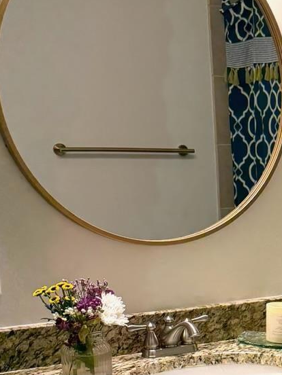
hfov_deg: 15.5
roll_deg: -0.6
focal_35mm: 89
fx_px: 967
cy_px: 356
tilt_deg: -13.4
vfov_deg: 21.4
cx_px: 401
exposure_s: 1/222
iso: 200
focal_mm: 6.76
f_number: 1.78
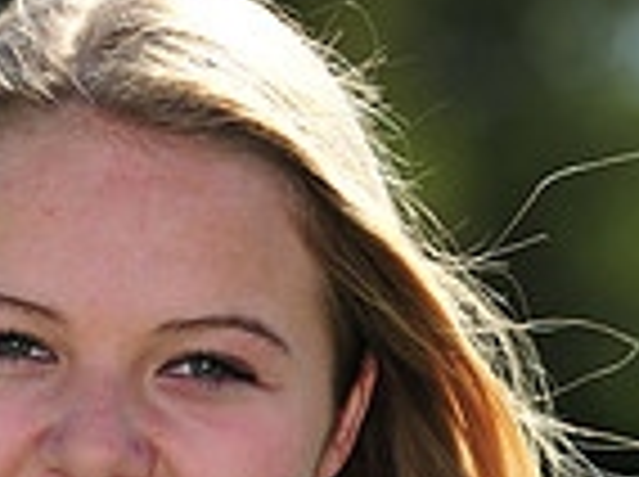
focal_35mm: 728
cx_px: 36
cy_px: 909
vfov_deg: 2.0
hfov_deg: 2.7
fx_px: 13416
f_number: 4.5
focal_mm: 185
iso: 200
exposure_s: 1/1000
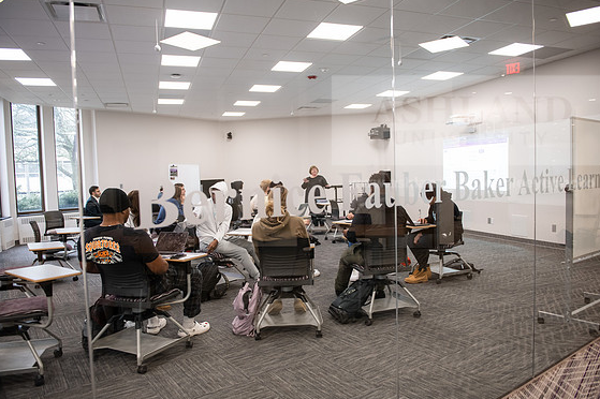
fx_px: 450
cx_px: 299
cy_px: 205
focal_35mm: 27
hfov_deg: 67.4
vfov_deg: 47.9
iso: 800
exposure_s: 1/100
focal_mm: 26
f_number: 3.2
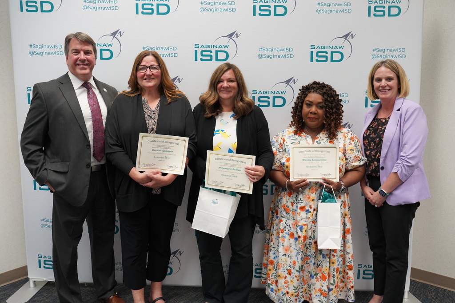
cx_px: 228
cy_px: 152
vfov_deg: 46.4
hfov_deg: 65.5
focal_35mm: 28
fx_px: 354
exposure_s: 1/160
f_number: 4
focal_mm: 28
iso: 2000
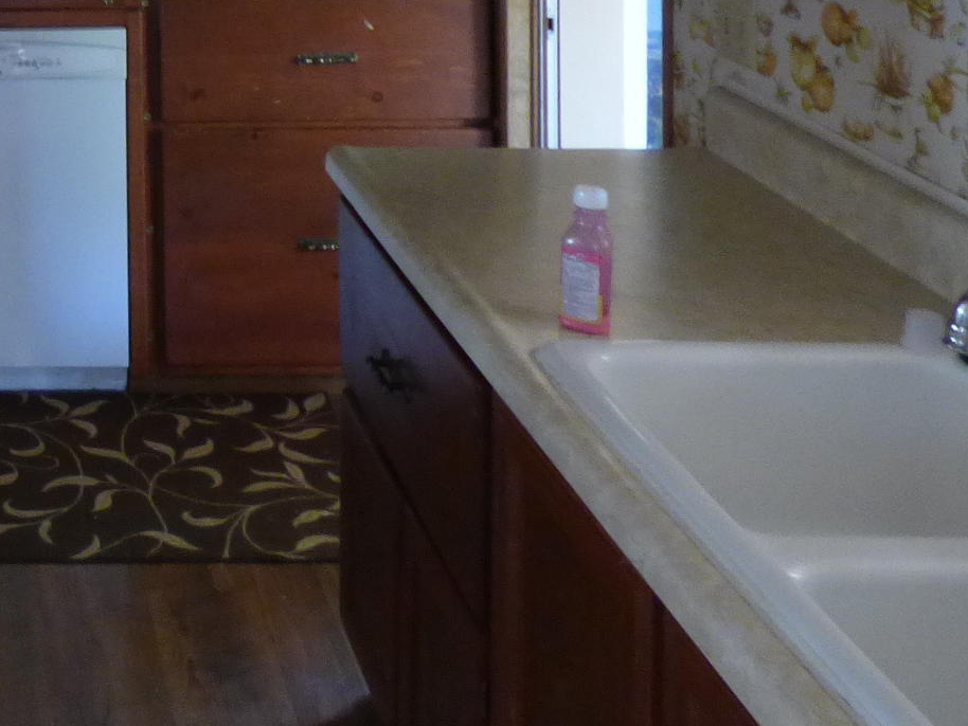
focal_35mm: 56
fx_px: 1566
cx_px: -76
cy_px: -274
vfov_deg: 22.6
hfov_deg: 30.9
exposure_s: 1/4
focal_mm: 3.58
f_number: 2.8
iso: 400
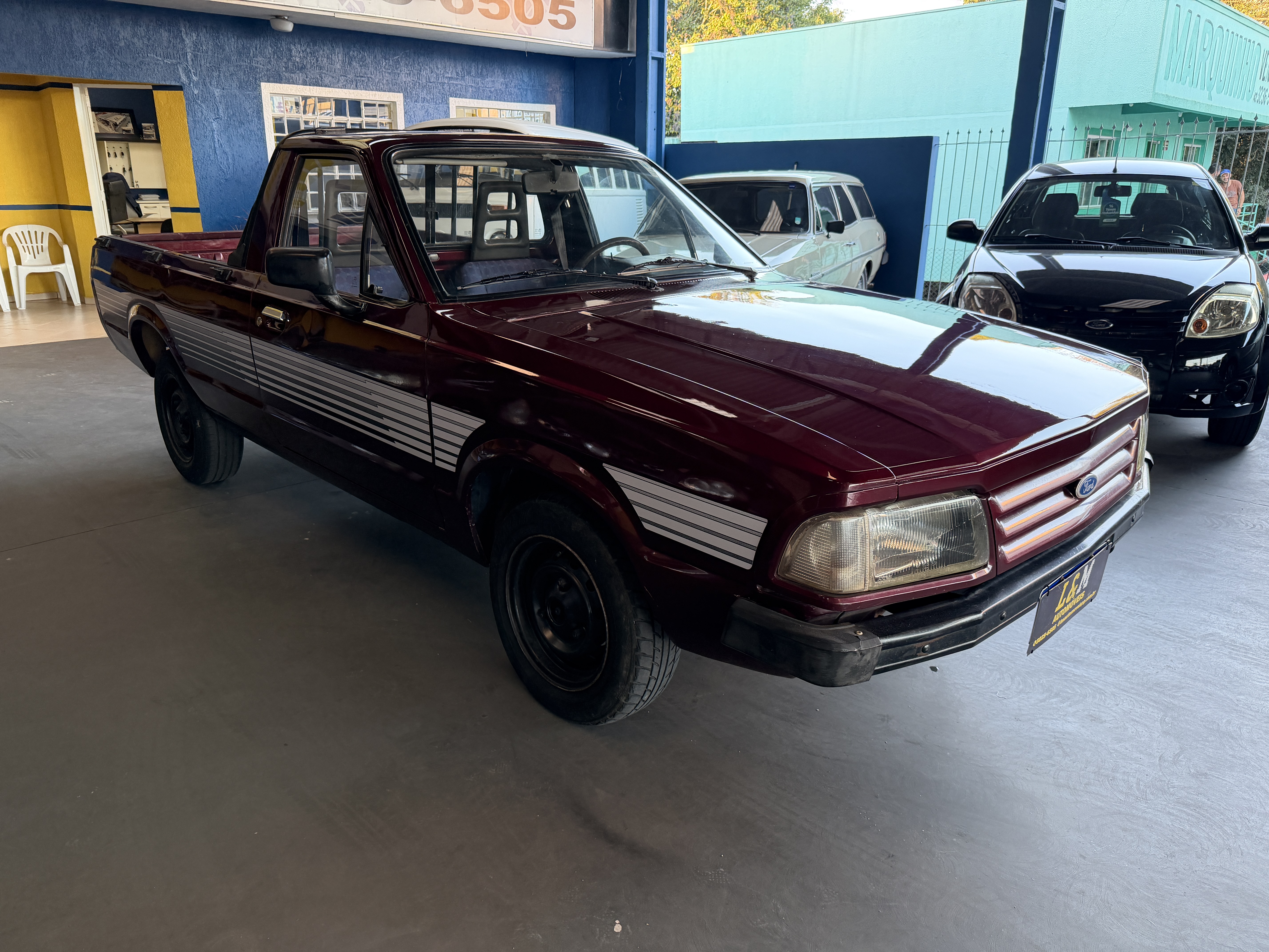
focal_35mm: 24
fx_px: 880
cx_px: 634
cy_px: 476
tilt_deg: -18.2
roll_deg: -0.2
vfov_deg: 56.8
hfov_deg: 71.6
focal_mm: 6.76
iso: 250
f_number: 1.78
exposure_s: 1/60
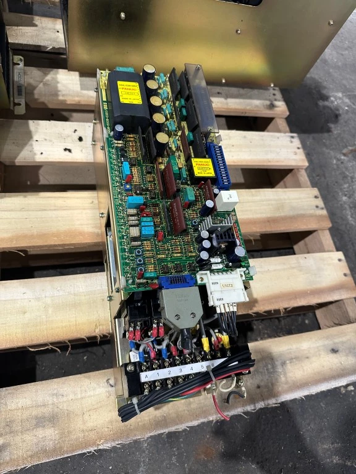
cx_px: 178
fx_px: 329
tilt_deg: -60.0
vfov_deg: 71.6
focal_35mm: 24
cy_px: 237
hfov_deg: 56.8
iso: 320
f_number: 1.78
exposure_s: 1/60
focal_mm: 6.86
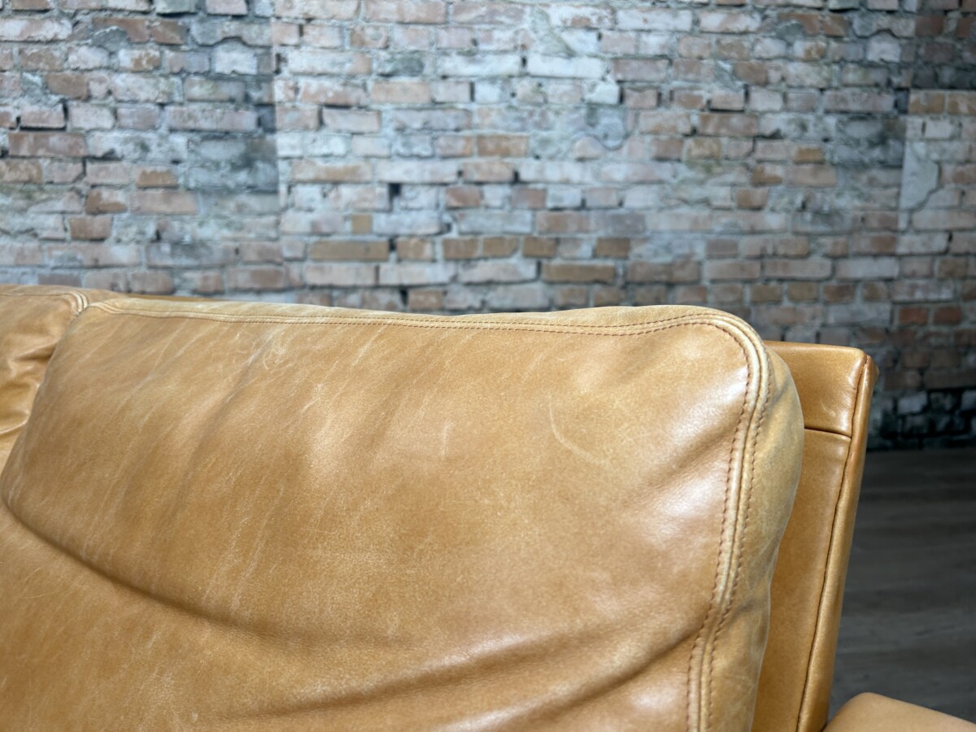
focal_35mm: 26
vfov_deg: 53.1
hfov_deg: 67.3
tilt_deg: -9.4
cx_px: 488
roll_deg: +2.1
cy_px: 366
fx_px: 733
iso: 64
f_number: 1.5
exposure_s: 1/100
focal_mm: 5.7
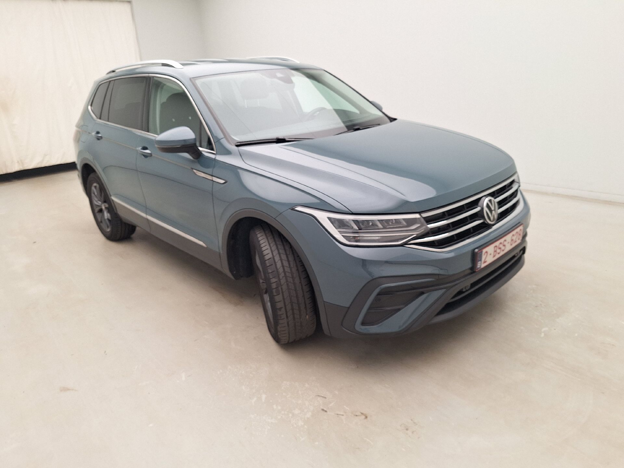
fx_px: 415
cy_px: 234
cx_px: 312
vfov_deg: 58.9
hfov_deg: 73.9
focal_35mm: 23
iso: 64
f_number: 1.8
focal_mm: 5.54
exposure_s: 1/100
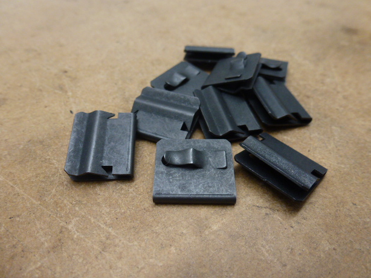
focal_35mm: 25
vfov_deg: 54.9
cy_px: 139
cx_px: 192
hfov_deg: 69.4
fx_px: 268
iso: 200
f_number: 3.3
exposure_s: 1/60
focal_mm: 4.3
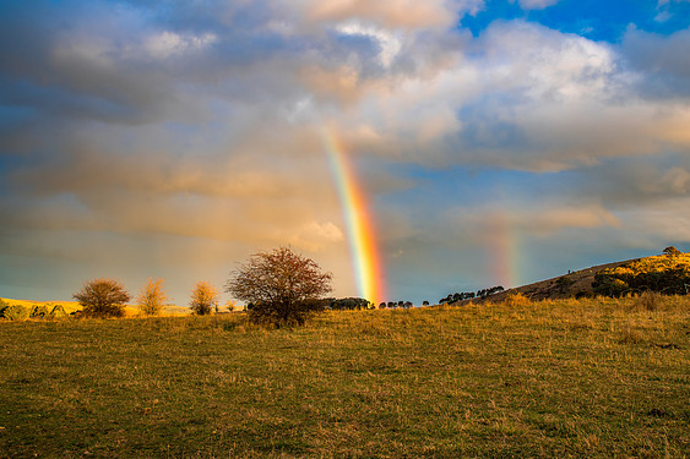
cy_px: 225
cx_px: 353
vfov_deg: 33.4
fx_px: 766
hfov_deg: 48.5
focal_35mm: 40
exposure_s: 1/50
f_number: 9
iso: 200
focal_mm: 38
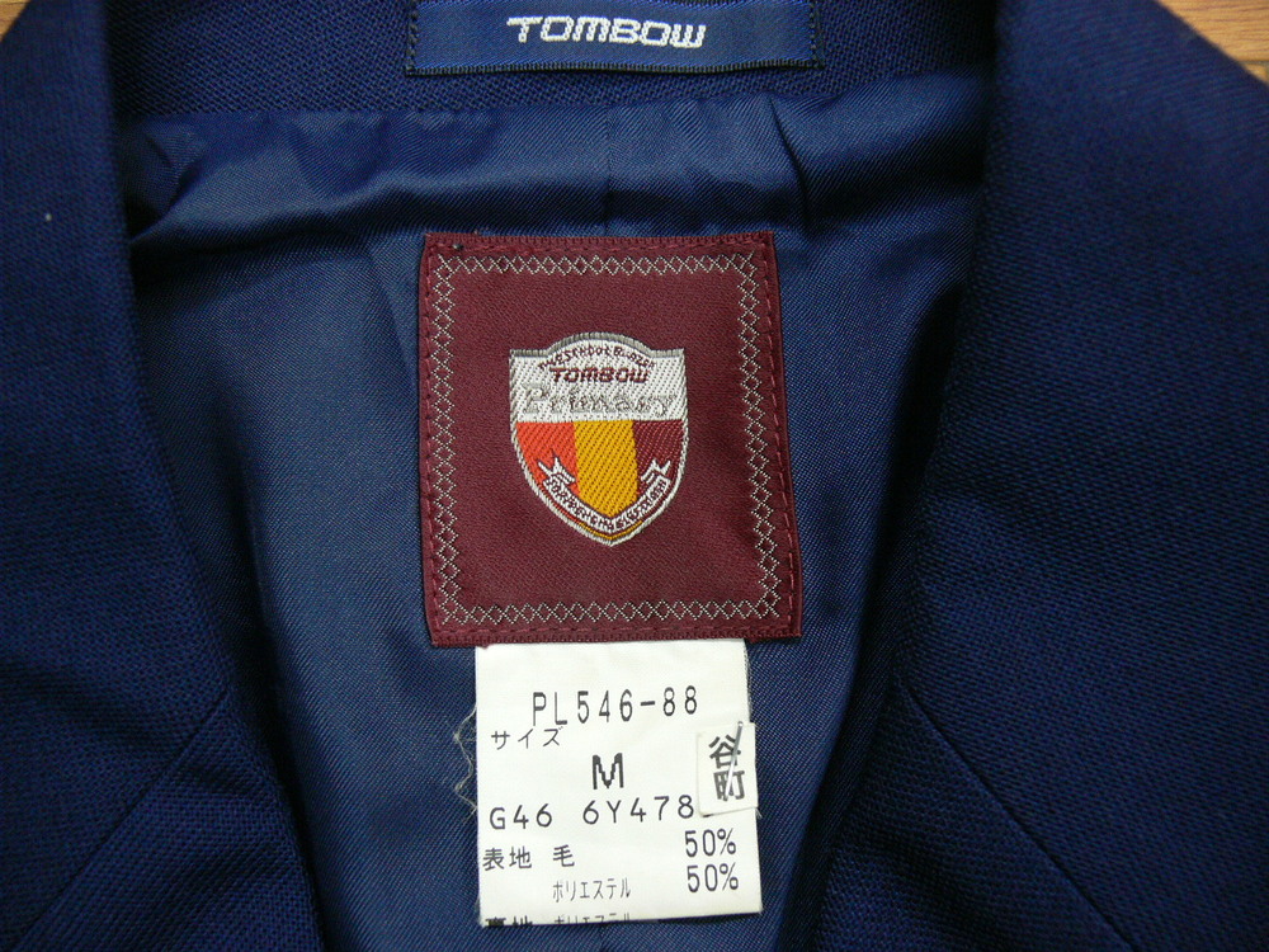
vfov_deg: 40.7
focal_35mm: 35
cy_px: 476
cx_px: 634
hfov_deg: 52.6
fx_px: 1283
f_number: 2.8
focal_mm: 7.4
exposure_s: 1/20
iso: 200
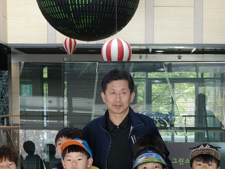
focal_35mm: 104
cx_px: 154
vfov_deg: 13.9
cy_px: 195
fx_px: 676
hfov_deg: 18.8
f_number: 3.5
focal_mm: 20
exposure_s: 1/40
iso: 200
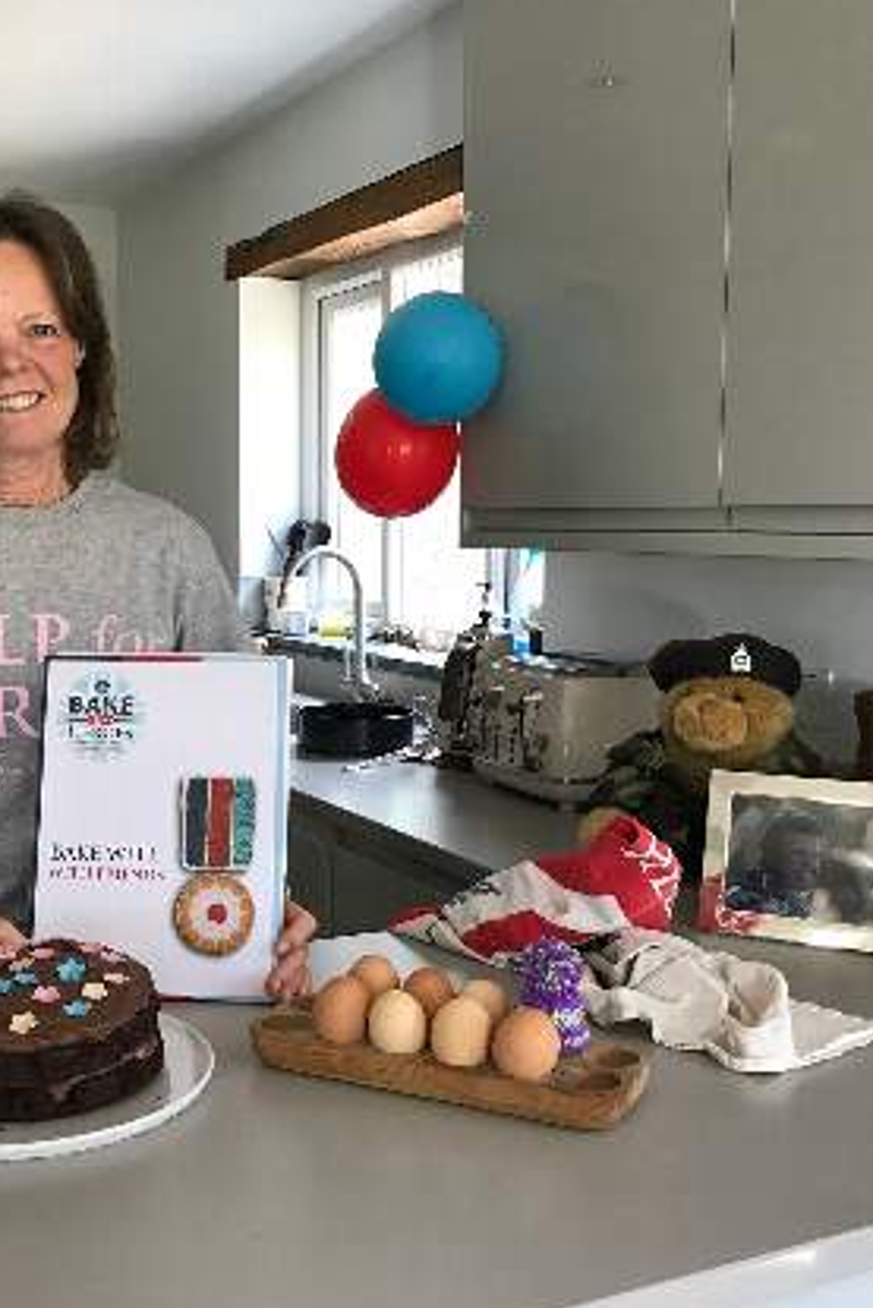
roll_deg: -1.0
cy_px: 657
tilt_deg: -4.9
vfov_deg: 48.4
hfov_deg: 33.3
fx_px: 1454
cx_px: 328
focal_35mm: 40
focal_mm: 3.99
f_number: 1.8
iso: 32
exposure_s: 1/33
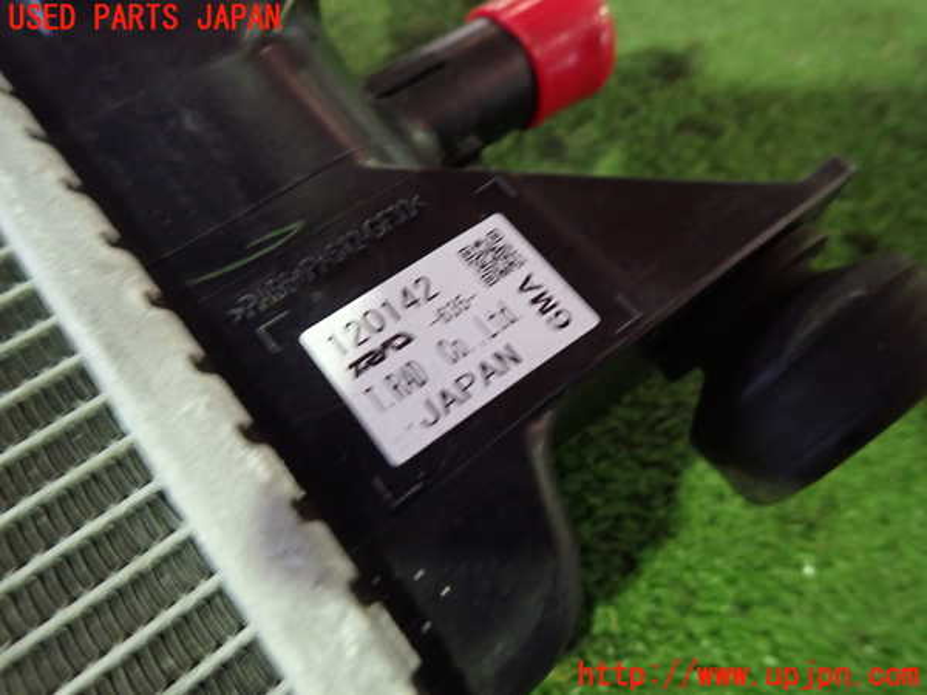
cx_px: 464
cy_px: 348
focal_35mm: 25
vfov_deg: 54.9
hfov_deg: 69.4
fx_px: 669
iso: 640
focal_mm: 4.5
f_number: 2
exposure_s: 1/30
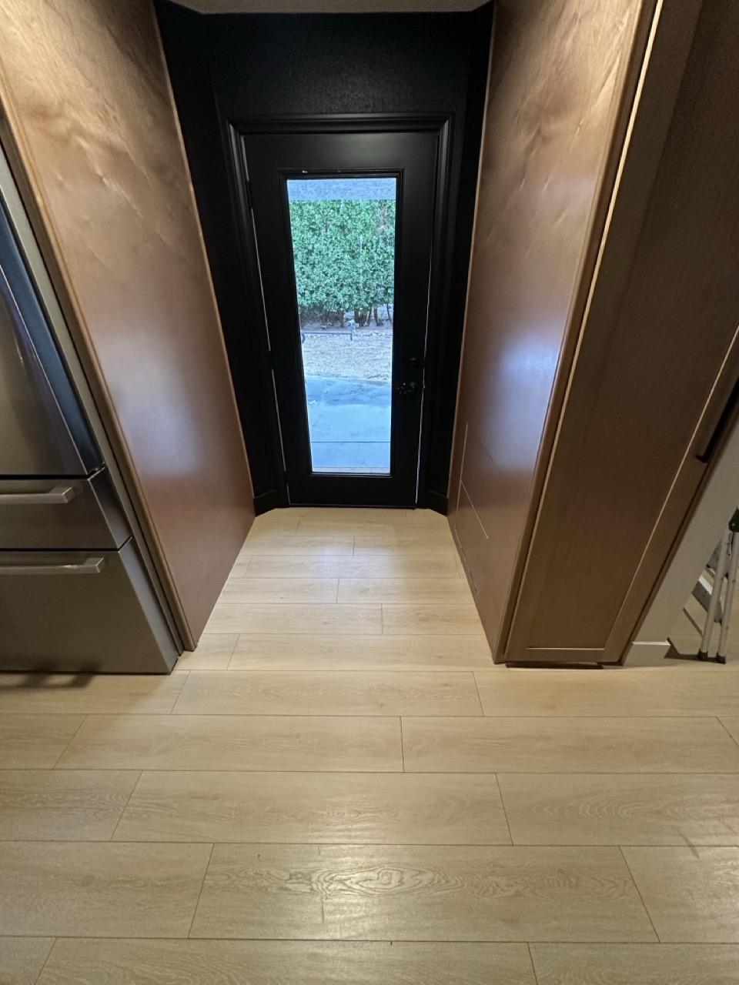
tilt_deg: -29.4
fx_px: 399
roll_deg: +0.4
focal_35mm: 14
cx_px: 370
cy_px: 492
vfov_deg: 102.1
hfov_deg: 85.7
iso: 400
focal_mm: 2.22
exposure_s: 1/60
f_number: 2.2
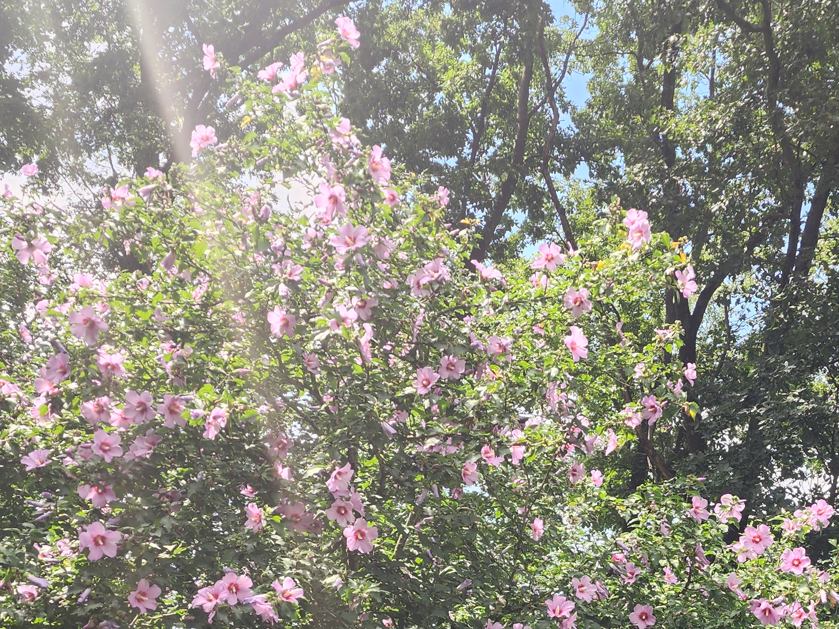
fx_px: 1260
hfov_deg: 36.6
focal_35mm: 52
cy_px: 548
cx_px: 516
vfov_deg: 27.2
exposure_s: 1/222
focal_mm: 6.4
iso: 12
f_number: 1.8
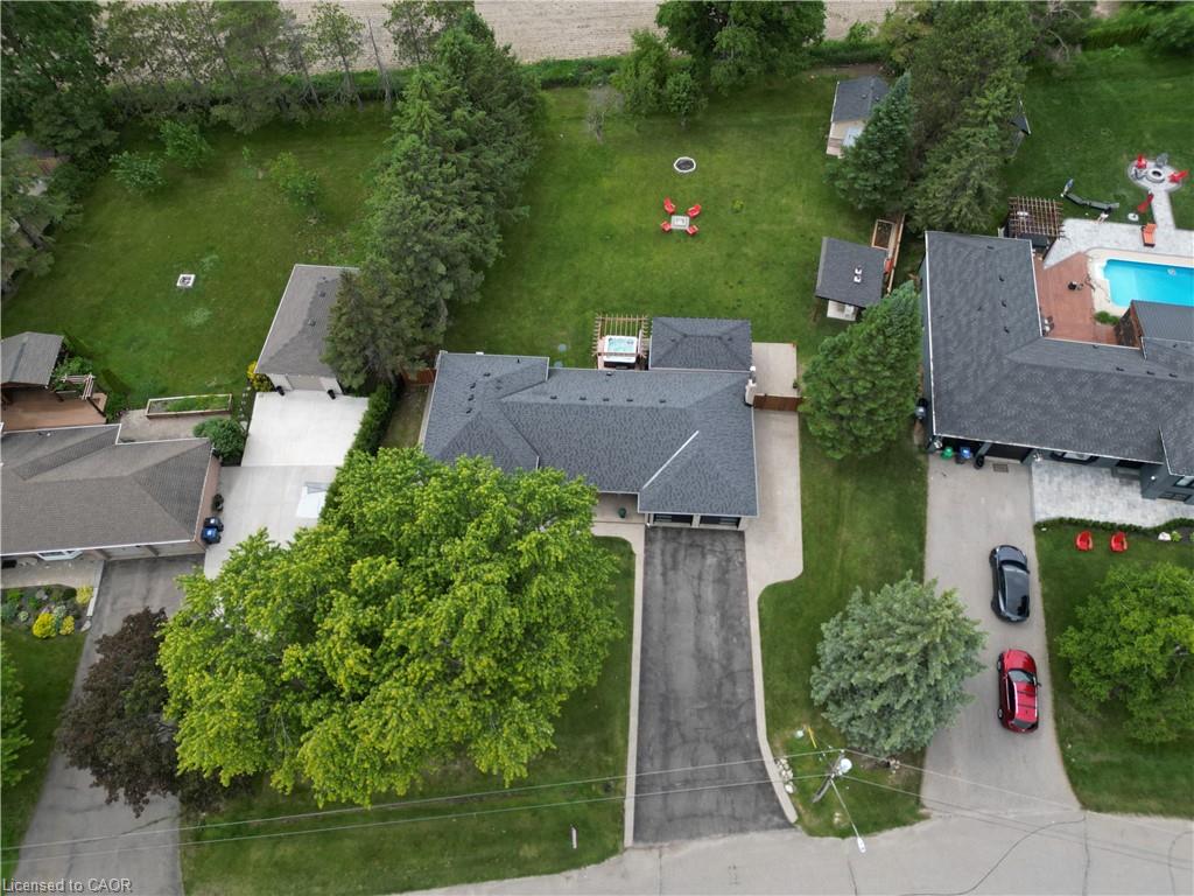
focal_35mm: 24
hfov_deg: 71.6
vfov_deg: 56.8
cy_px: 448
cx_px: 597
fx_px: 828
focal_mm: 6.72
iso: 100
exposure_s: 1/1250
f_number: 1.7
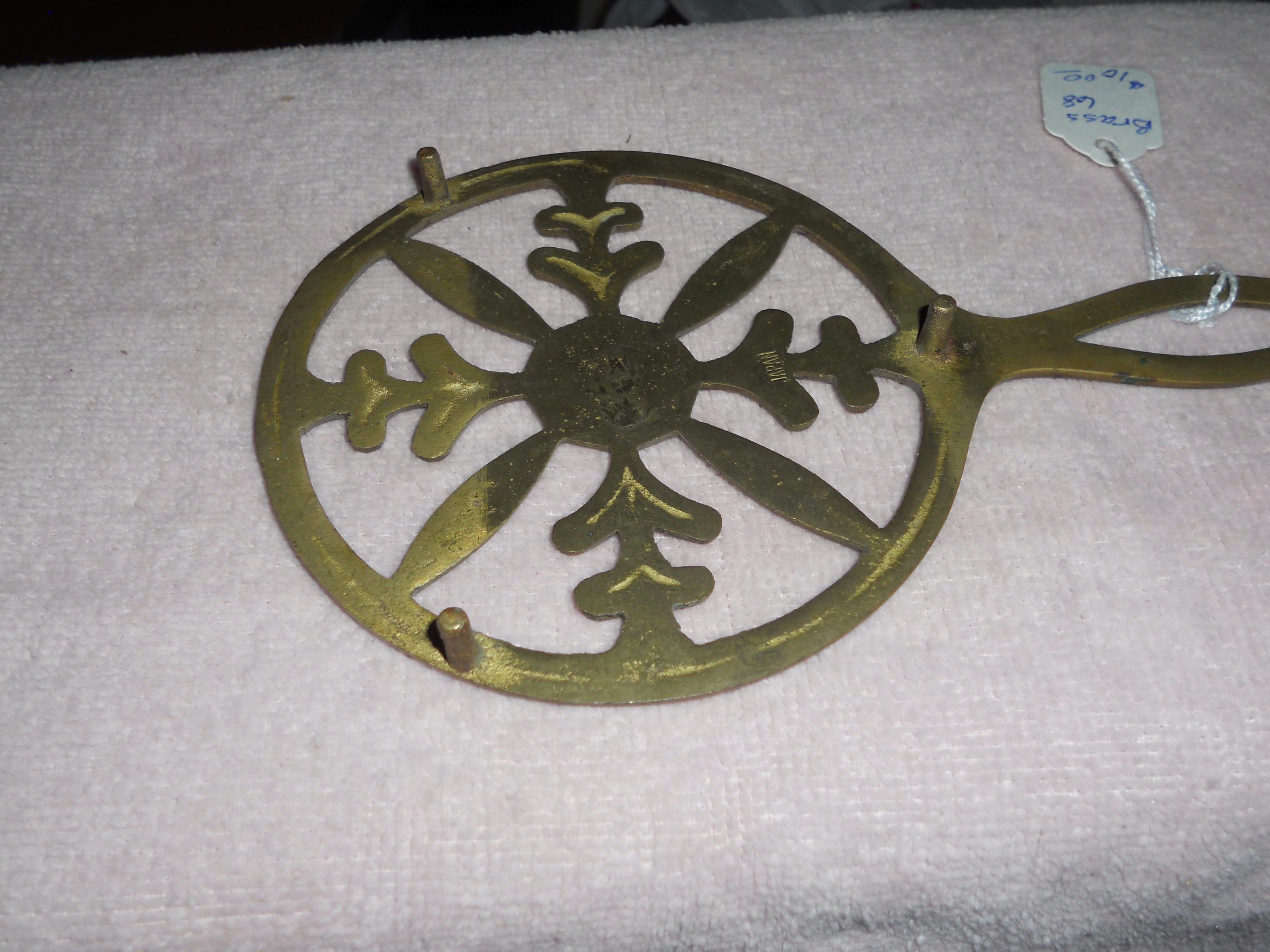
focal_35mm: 32
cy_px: 476
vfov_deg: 44.2
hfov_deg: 56.8
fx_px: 1174
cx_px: 635
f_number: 8.8
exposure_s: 1/25
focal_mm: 5.8
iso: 80
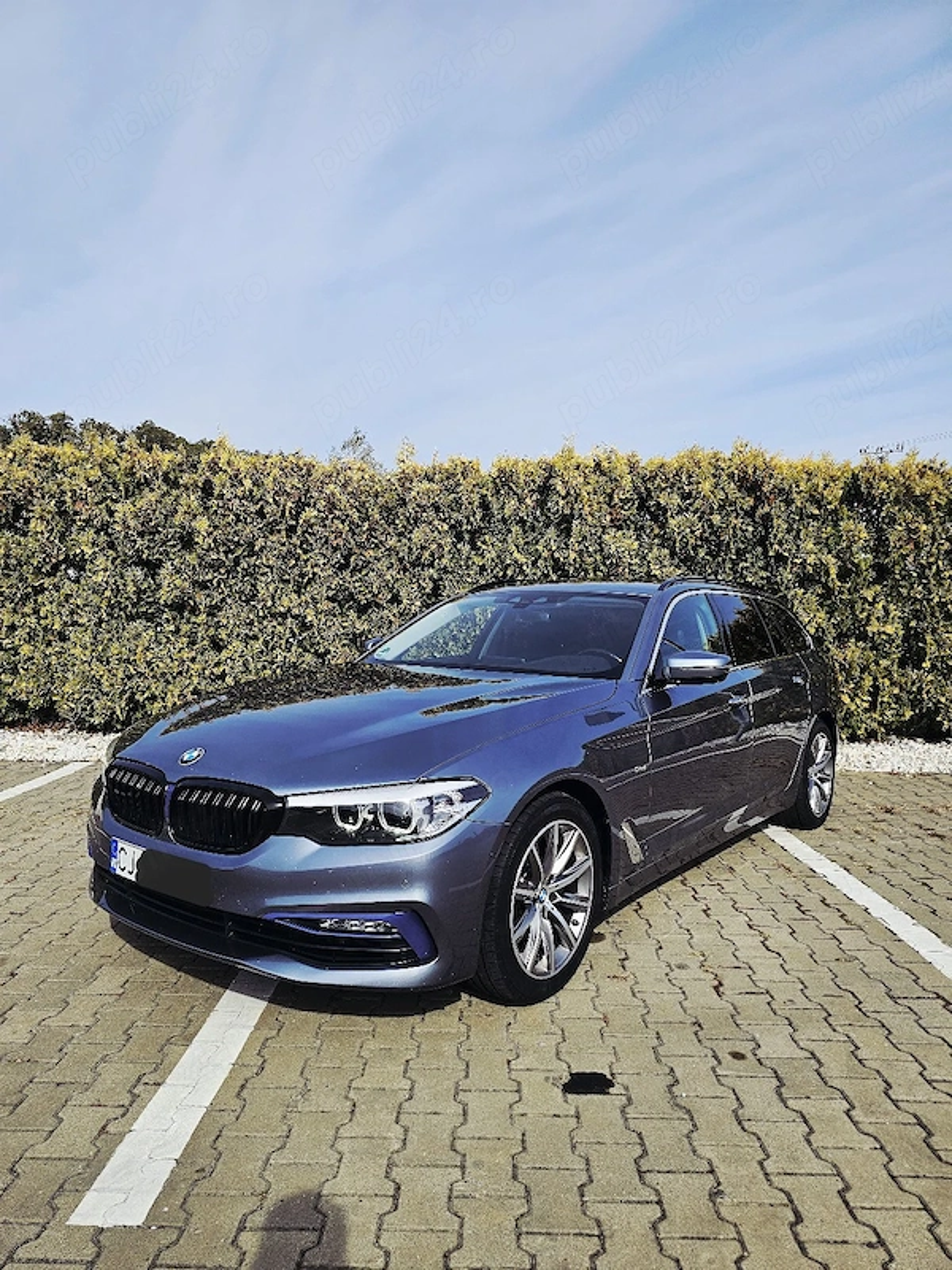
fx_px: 843
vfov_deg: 73.9
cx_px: 476
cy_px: 635
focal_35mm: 23
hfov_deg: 58.9
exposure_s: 1/1000
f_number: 1.7
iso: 10
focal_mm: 6.3
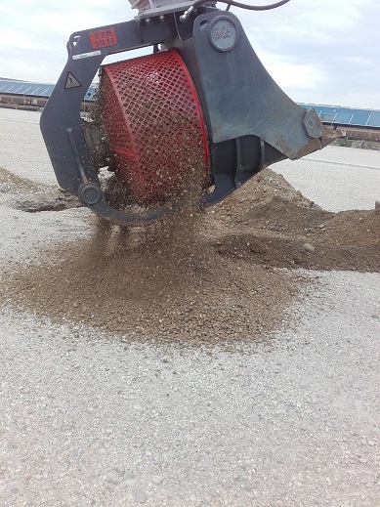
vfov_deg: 58.4
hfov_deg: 45.4
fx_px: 454
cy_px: 254
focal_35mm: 31
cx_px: 190
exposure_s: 1/496
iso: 50
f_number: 2.2
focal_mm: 3.31
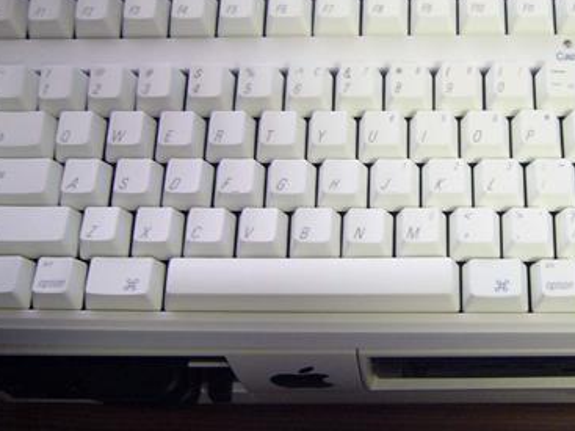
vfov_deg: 23.9
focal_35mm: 61
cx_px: 367
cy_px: 143
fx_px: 1013
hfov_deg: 31.5
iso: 200
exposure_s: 1/8
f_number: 2.8
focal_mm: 5.8
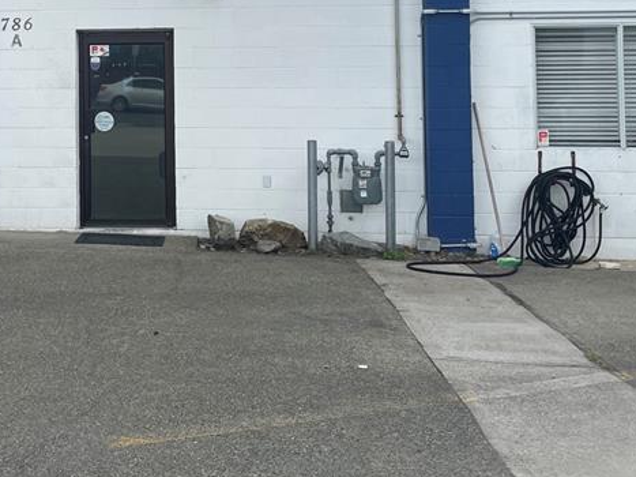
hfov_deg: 32.6
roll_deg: +1.2
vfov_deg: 24.8
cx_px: 99
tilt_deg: +3.0
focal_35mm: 57
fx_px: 1047
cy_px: 34
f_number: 1.6
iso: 32
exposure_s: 1/1887
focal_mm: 4.2
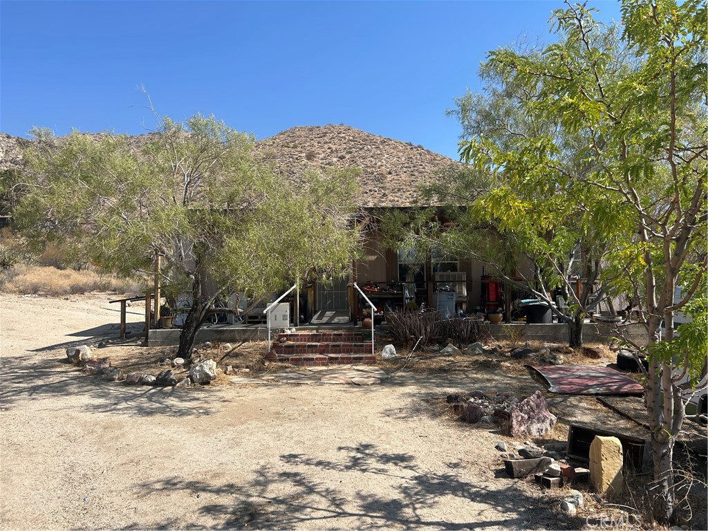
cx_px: 354
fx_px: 532
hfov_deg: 67.3
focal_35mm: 26
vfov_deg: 53.1
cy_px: 266
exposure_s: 1/3831
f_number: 1.5
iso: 50
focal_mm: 5.7
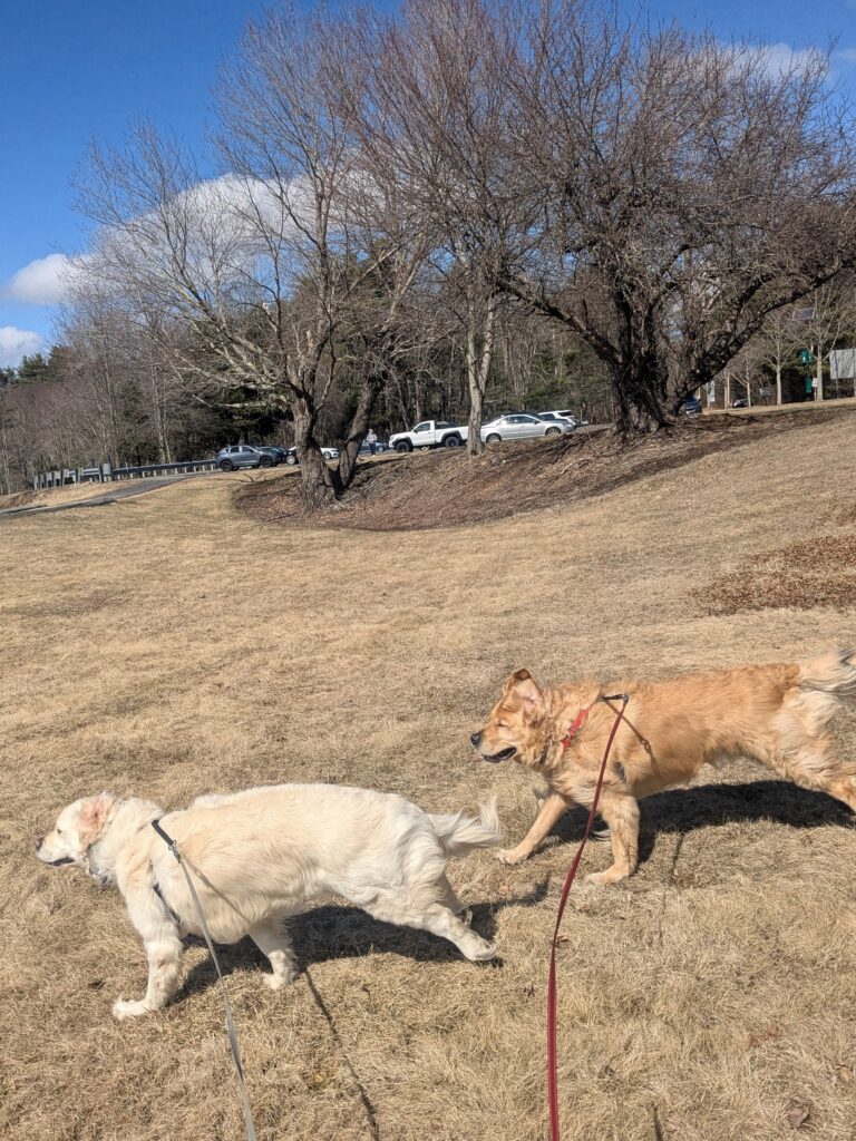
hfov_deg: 51.4
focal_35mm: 27
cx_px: 428
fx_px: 890
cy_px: 570
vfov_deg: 65.3
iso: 48
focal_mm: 4.38
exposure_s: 1/4673
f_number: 1.73
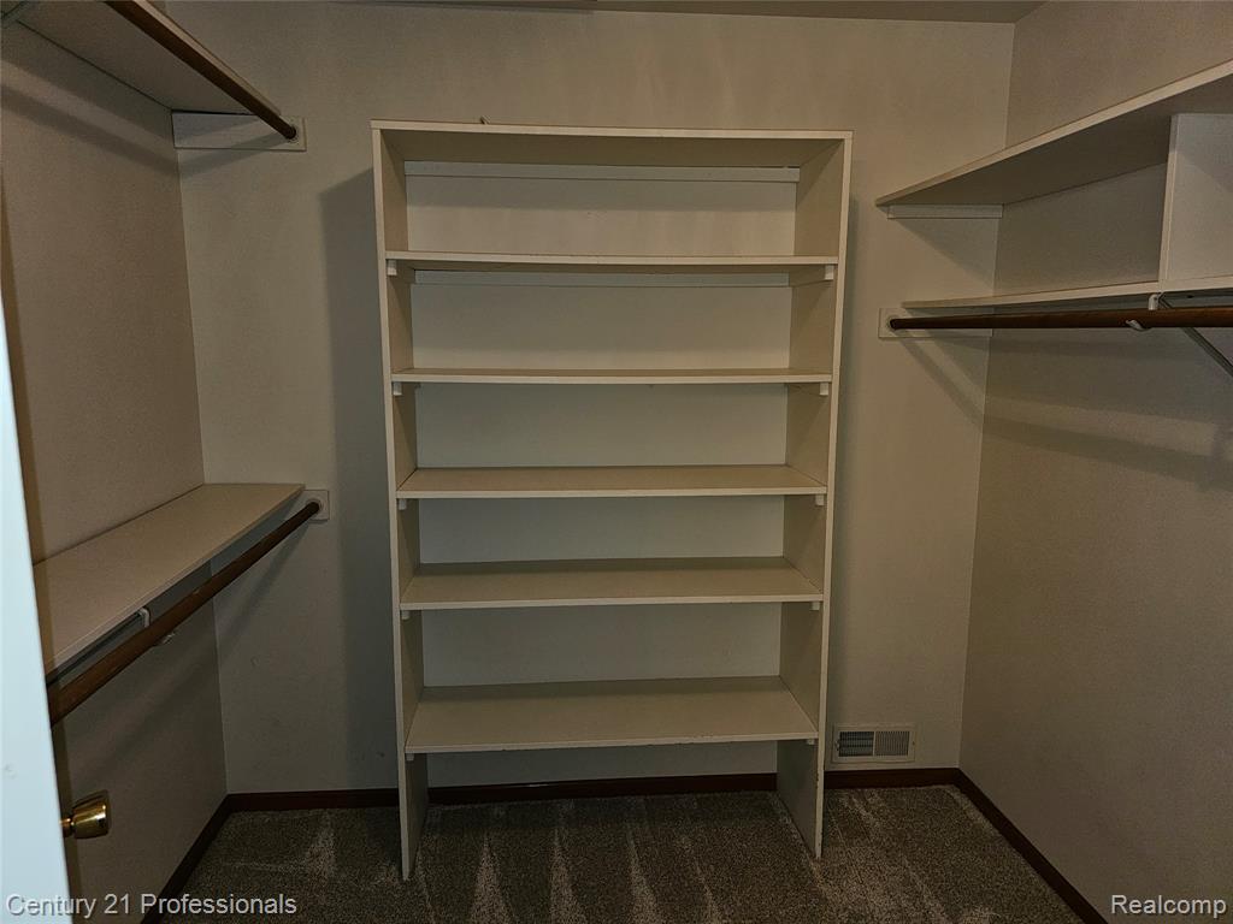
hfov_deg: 73.9
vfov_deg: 58.9
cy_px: 462
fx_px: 819
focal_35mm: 23
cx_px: 616
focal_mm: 6.3
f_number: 1.7
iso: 100
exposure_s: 1/30
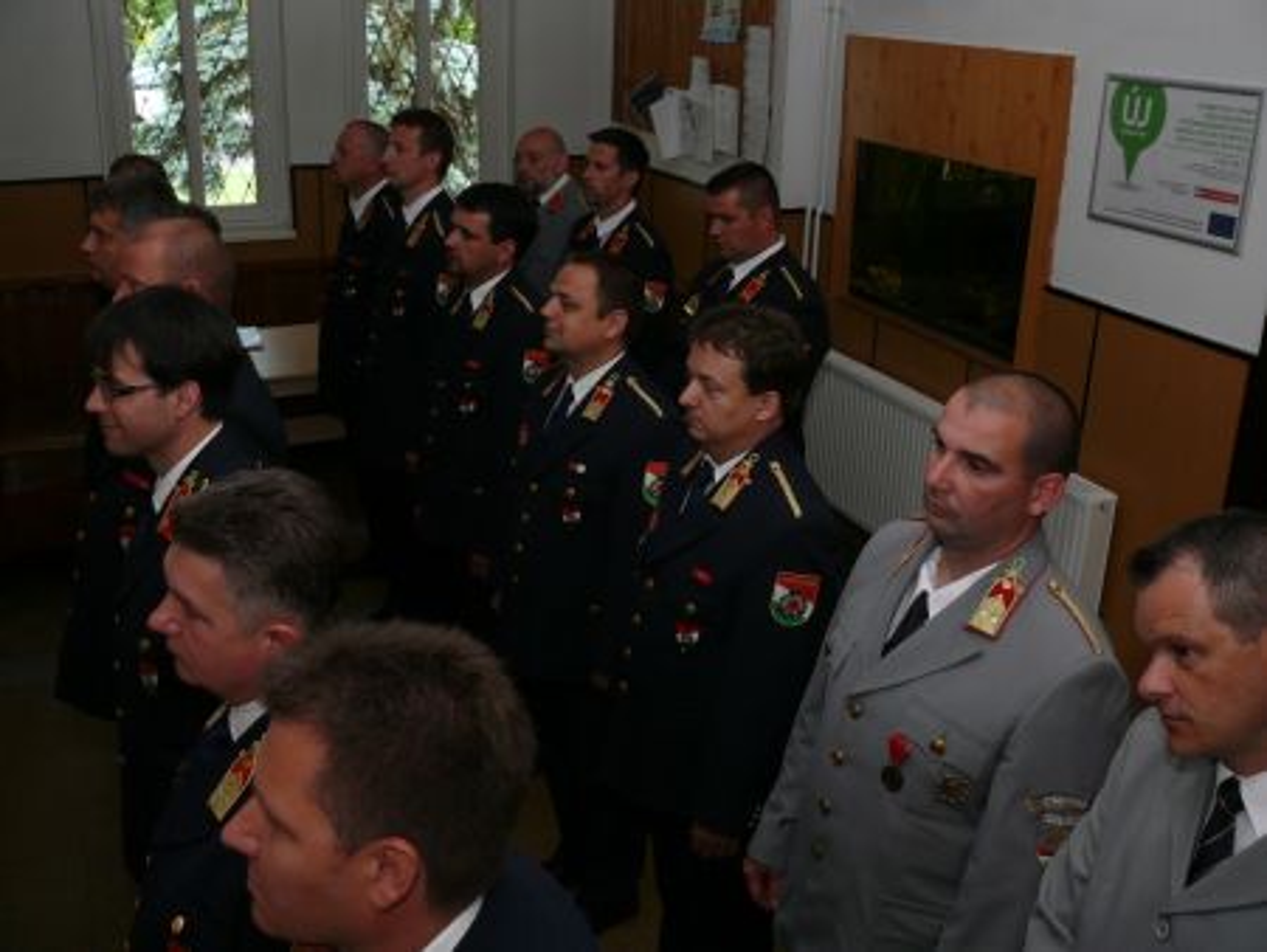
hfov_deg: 52.6
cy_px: 476
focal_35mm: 35
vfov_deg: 40.7
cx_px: 634
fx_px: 1282
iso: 100
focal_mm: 7.4
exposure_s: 1/30
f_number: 4
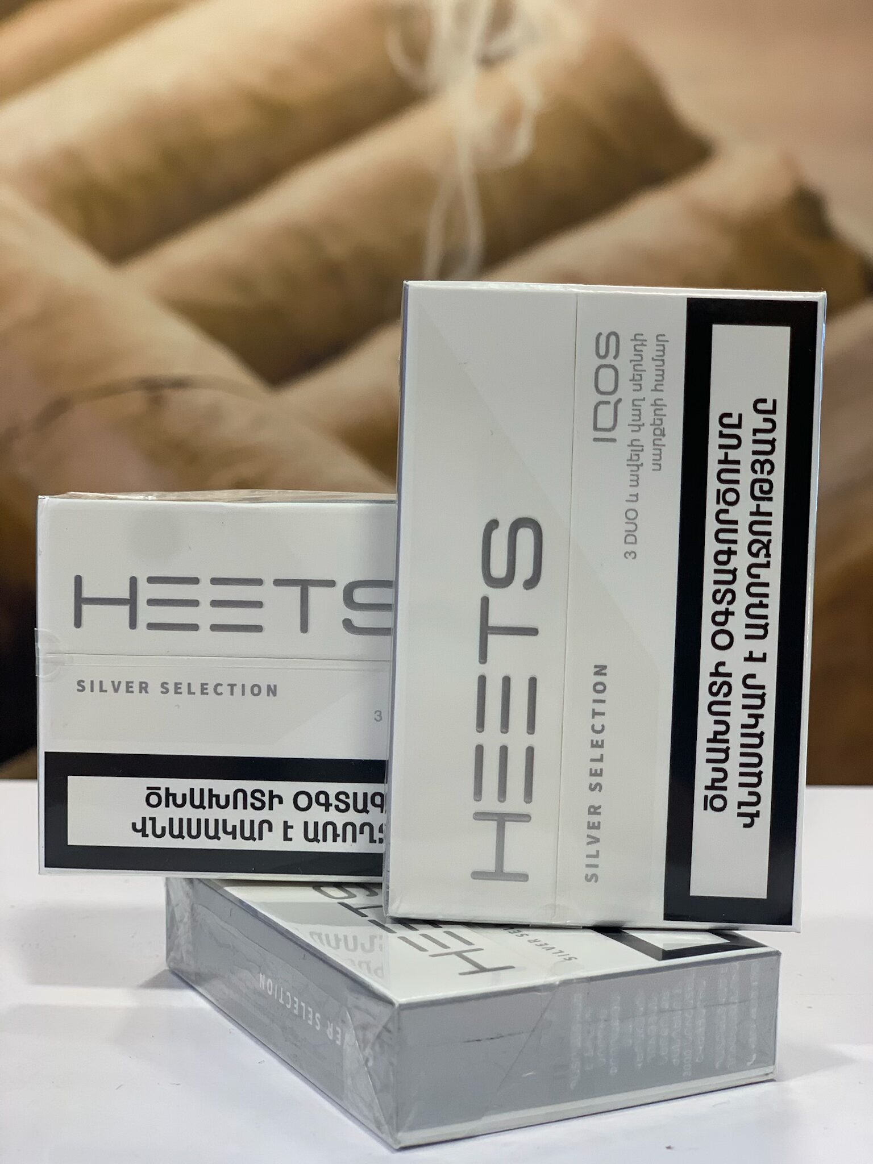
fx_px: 1749
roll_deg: -0.5
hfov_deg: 28.0
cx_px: 436
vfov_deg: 36.8
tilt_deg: -2.9
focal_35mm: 52
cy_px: 582
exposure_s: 1/122
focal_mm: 6
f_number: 2.4
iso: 50
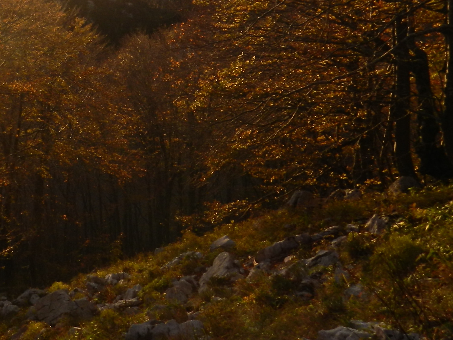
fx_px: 720
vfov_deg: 26.2
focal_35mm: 55
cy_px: 85
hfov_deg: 33.5
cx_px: 68
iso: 160
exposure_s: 1/60
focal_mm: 4
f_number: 3.4
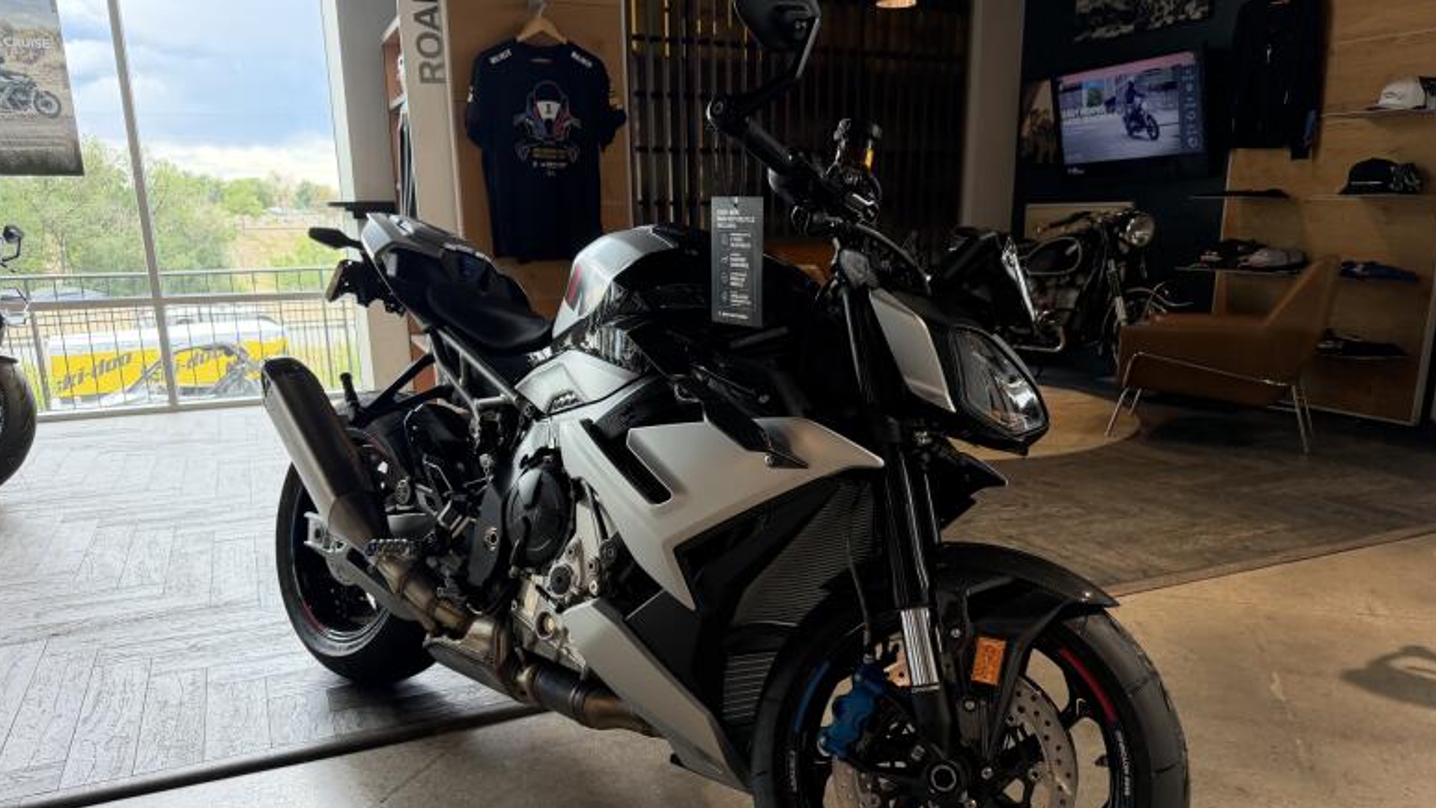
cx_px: 734
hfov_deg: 69.8
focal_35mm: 27
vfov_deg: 42.6
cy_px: 497
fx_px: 1028
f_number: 1.78
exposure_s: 1/135
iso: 200
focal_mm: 6.76
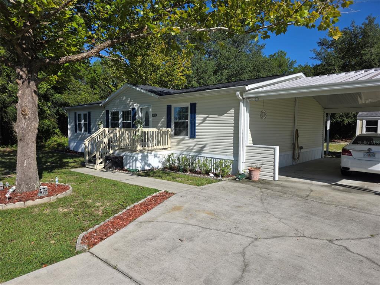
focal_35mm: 23
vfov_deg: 58.9
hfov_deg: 73.9
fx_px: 252
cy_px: 142
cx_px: 190
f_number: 1.7
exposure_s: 1/7333
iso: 80
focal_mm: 6.3
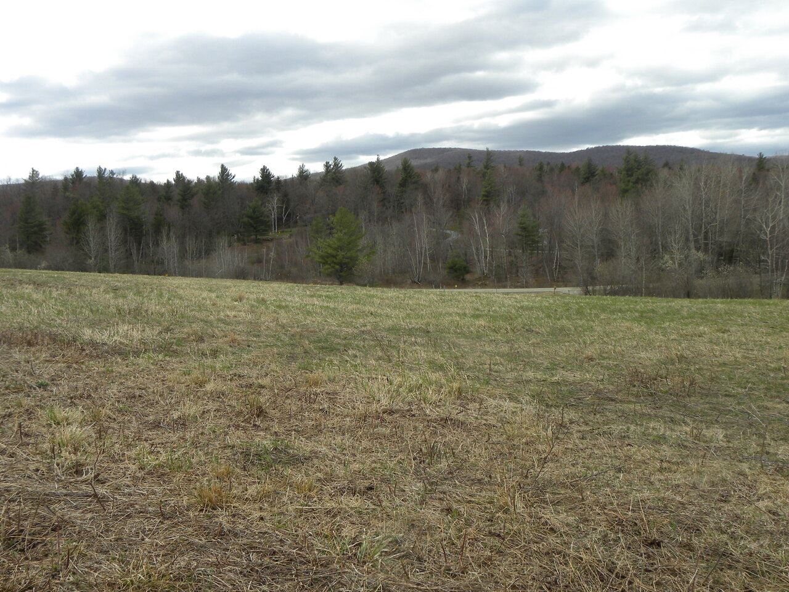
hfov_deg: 55.4
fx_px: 752
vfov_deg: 42.9
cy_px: 296
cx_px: 394
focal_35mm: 33
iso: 64
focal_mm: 5.9
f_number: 5
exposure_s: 1/250
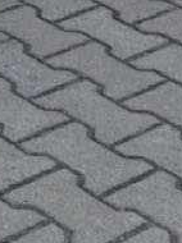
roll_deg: -0.1
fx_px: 1349
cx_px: -247
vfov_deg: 7.9
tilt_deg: +0.6
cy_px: -620
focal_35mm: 192
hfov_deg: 7.3
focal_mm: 5.7
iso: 50
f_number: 1.5
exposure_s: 1/894
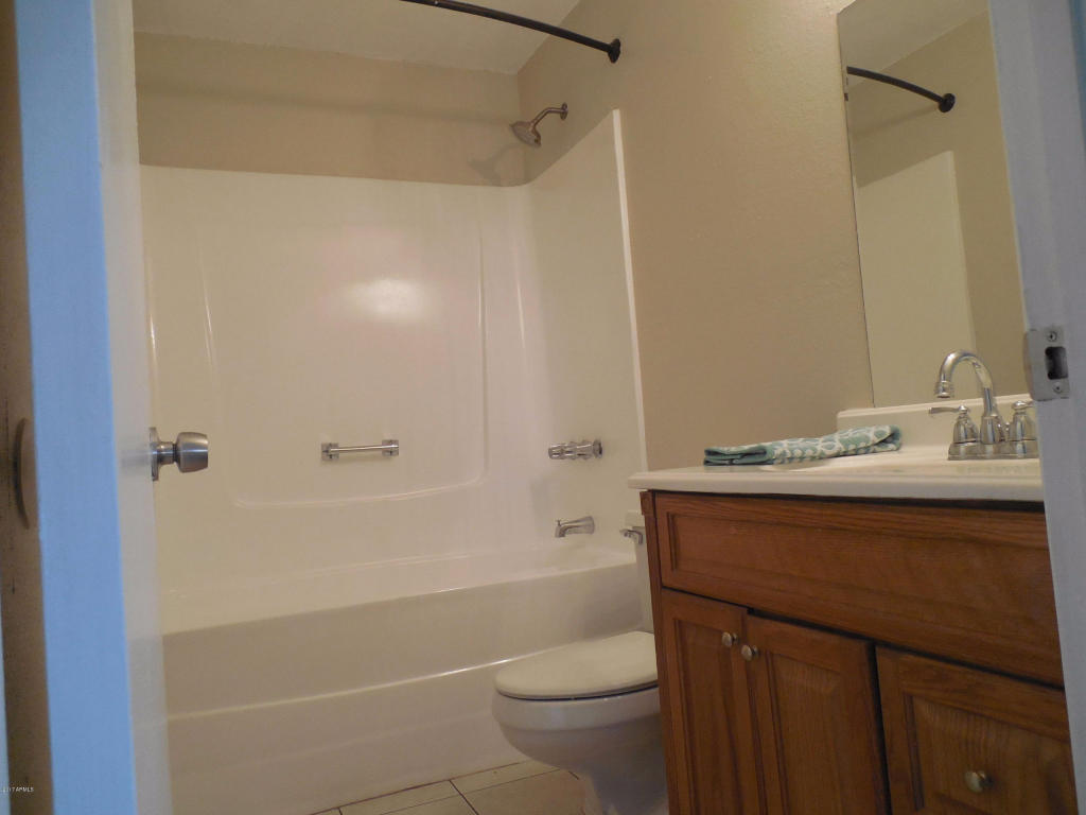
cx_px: 543
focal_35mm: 25
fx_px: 784
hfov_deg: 69.4
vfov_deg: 54.9
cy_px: 408
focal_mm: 4.5
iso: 360
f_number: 3.3
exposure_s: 1/30
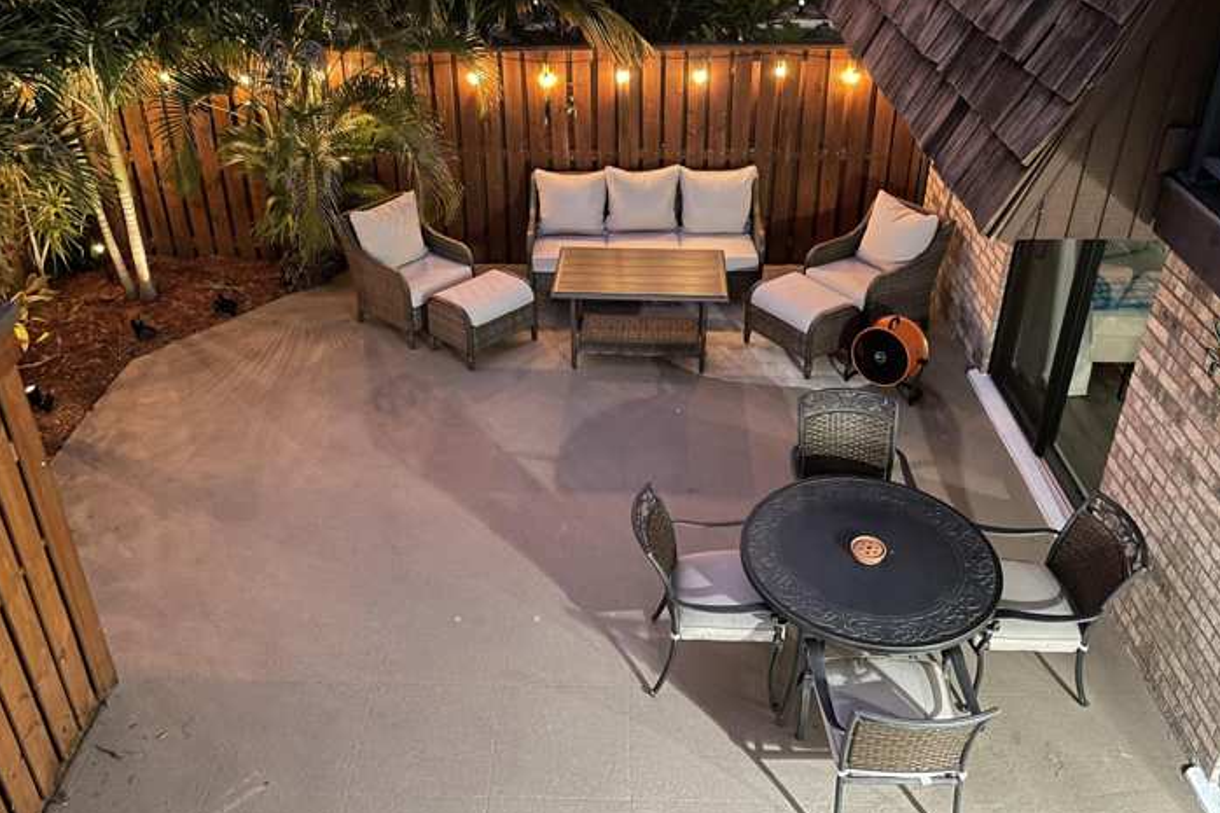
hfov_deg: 60.3
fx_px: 1050
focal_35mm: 31
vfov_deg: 42.2
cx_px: 573
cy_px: 341
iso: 500
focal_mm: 4.2
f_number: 1.6
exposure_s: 1/12
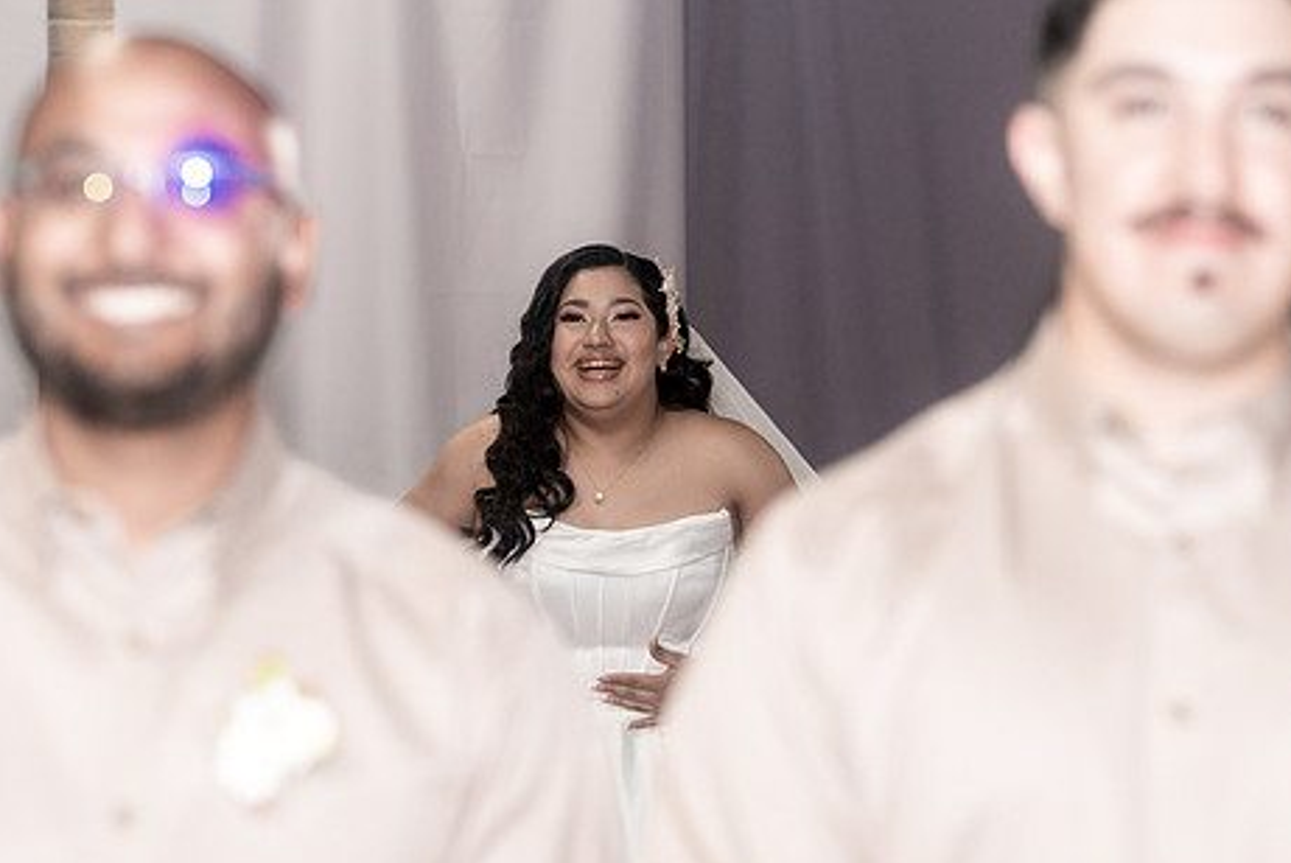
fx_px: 4736
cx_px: 622
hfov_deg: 15.5
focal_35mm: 132
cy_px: 492
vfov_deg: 10.4
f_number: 4
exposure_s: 1/250
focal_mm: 105
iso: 2000
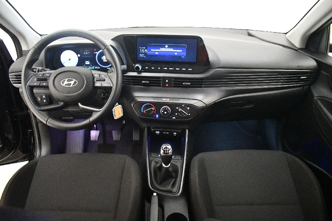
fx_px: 249
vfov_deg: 47.9
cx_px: 166
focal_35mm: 27
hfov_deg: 67.4
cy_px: 110
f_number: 3.5
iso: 12800
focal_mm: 18
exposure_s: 1/40
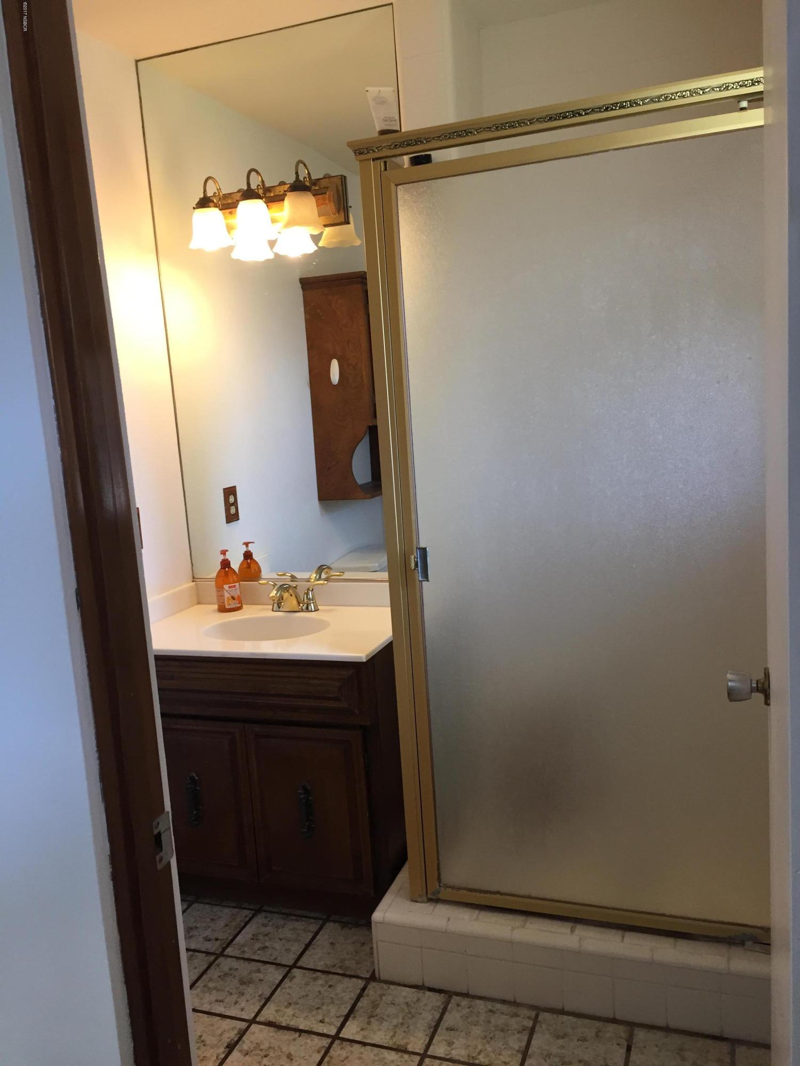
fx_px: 894
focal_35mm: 29
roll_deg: +2.9
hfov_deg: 48.2
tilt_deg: -7.3
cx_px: 400
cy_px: 533
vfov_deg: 61.7
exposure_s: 1/30
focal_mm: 4.15
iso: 40
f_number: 2.2
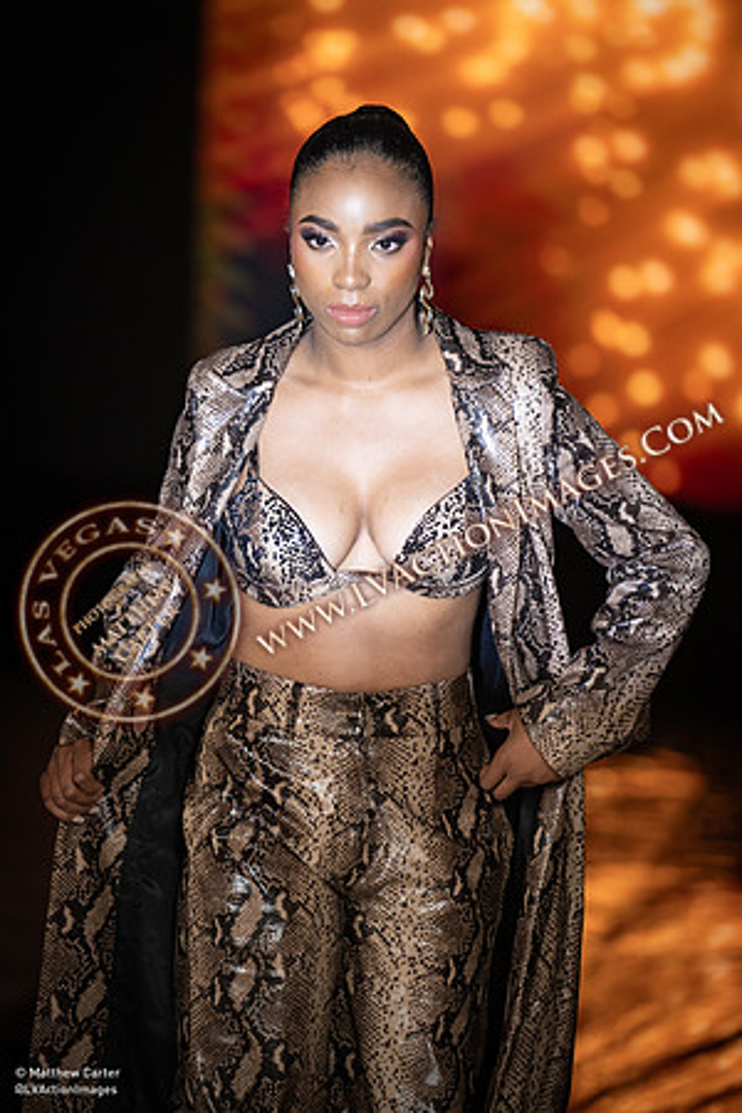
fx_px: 5255
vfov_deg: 12.1
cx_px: 371
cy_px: 556
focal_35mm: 170
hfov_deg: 8.1
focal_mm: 170
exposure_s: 1/640
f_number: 2.8
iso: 1600
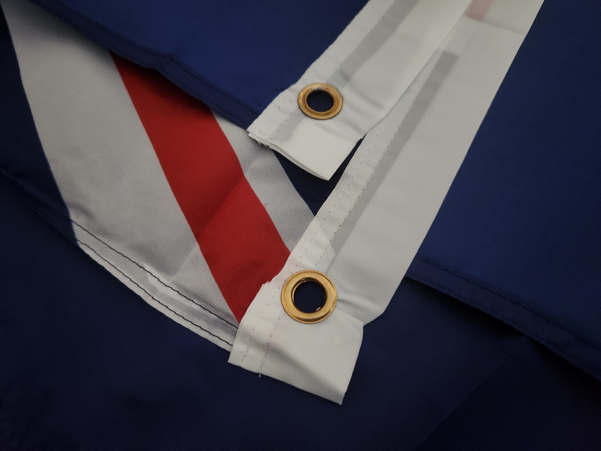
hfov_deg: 73.9
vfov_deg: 58.9
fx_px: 399
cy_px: 226
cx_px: 300
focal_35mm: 23
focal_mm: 5.4
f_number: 1.8
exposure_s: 1/25
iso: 800
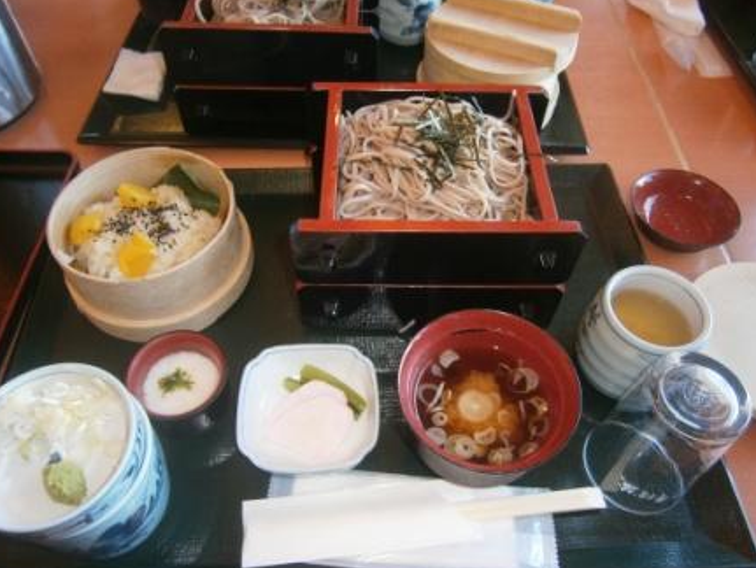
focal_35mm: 27
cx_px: 372
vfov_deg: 51.4
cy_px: 286
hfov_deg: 65.3
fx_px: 590
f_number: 2.8
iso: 125
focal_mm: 4.7
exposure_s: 1/30
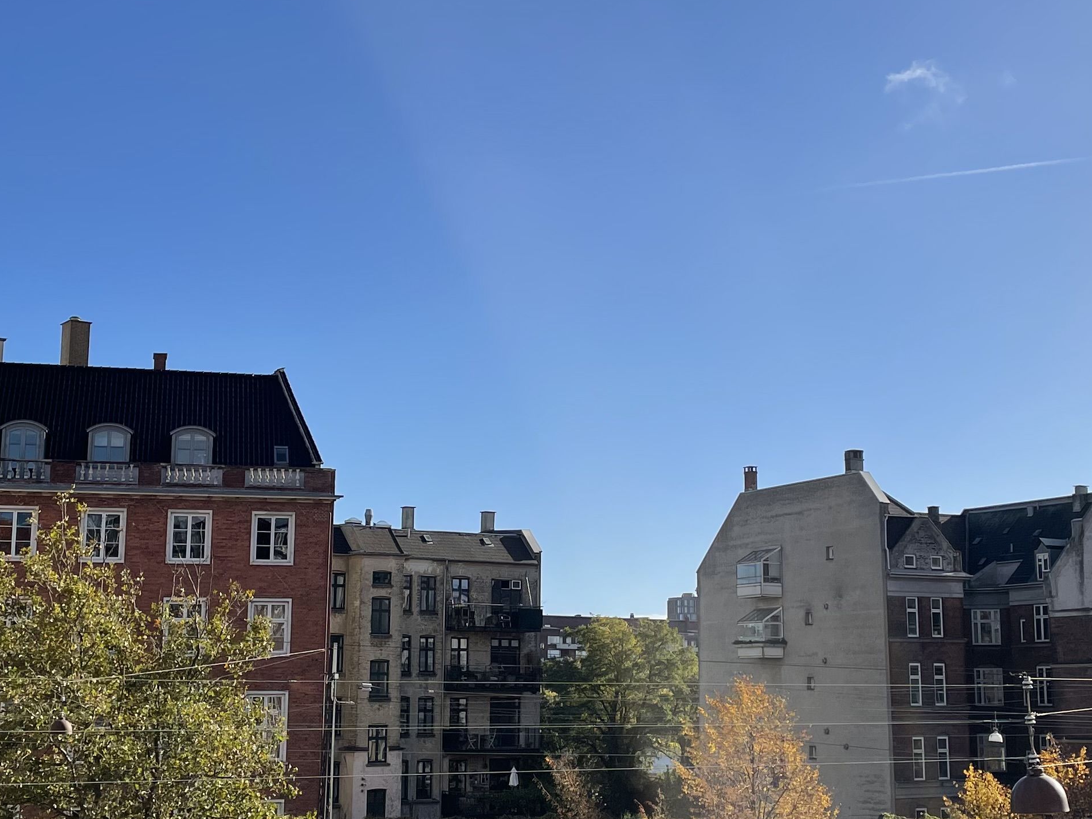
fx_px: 1735
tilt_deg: +10.1
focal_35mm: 55
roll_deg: +0.5
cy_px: 400
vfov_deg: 26.6
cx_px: 594
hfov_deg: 34.9
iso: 32
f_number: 1.6
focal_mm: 4.2
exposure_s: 1/4831
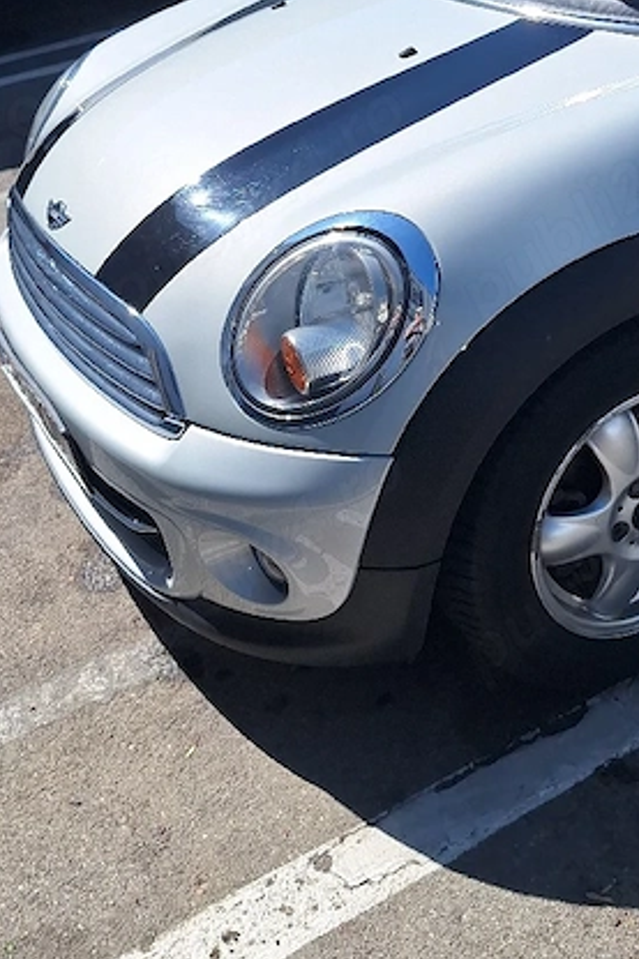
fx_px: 1226
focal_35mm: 46
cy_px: 258
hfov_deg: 29.2
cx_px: 346
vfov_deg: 41.7
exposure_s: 1/5000
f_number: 1.8
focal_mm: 5.54
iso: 40
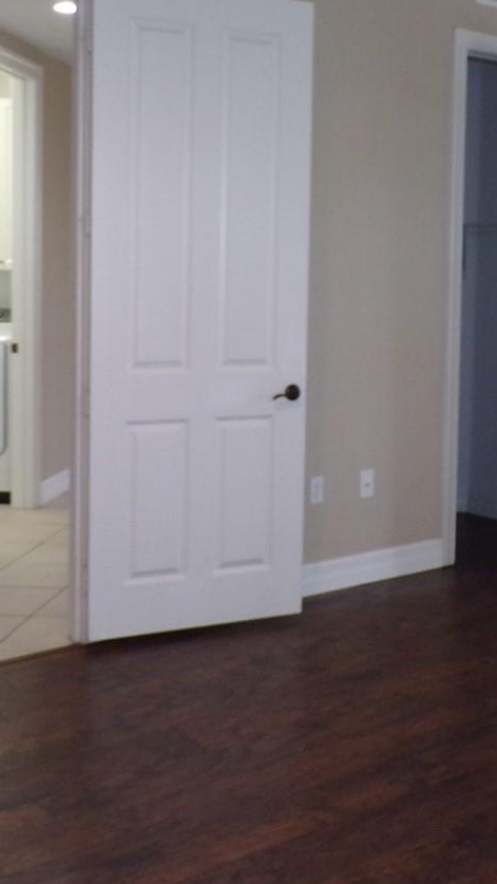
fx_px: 1171
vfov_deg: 40.9
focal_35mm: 50
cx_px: 365
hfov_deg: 23.7
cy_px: 308
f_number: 3
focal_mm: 4.3
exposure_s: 1/34
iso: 200
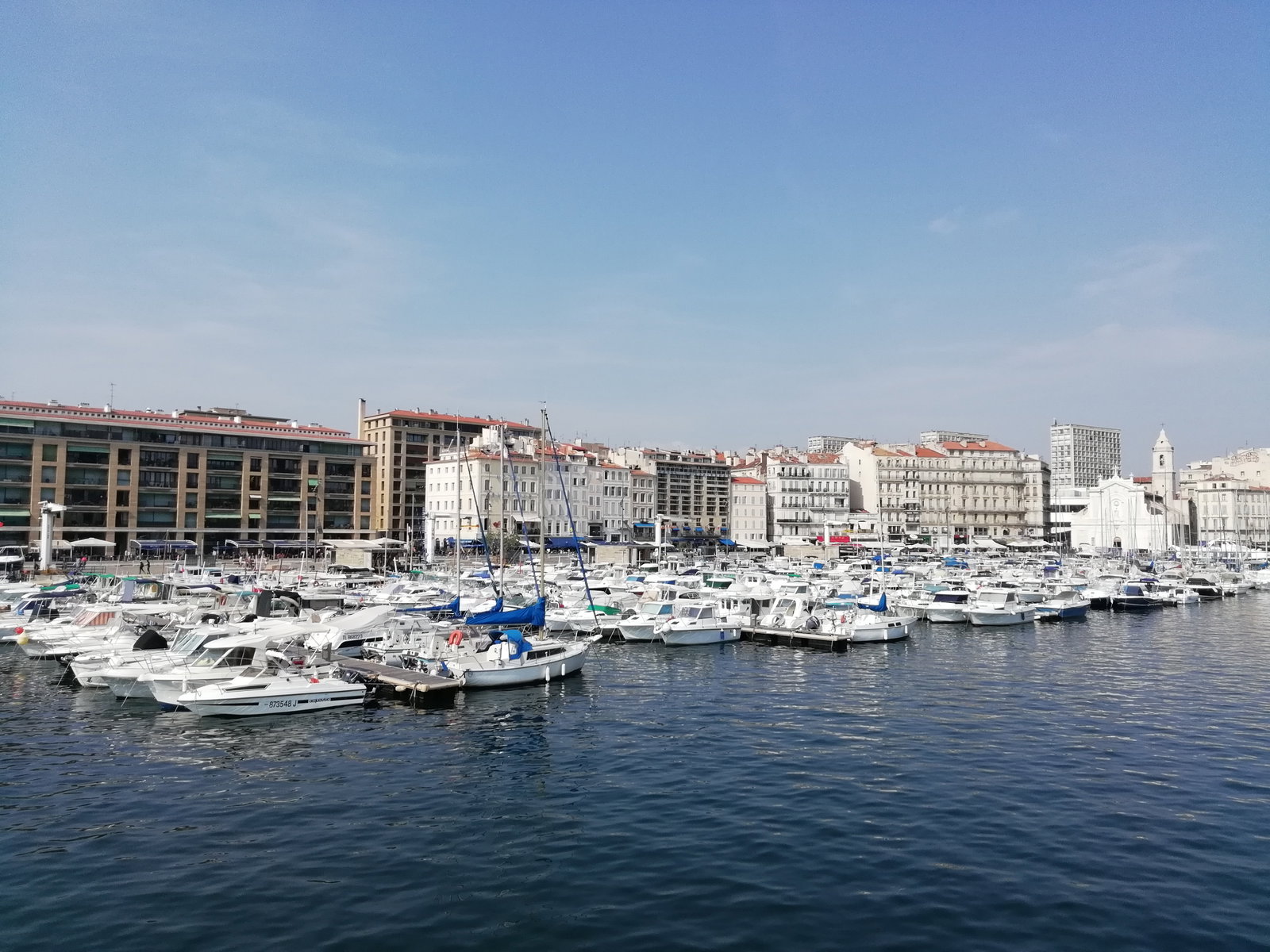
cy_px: 476
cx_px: 635
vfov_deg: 53.1
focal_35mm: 26
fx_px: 954
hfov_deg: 67.3
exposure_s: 1/1534
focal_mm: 3.21
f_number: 2.2
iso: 50
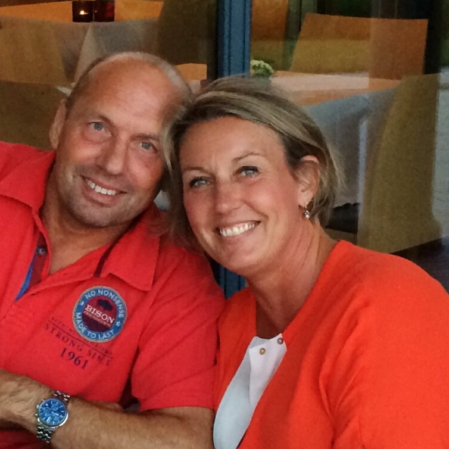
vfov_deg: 46.0
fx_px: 528
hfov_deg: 45.8
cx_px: 177
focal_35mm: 36
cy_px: 224
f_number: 2.2
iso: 160
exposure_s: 1/30
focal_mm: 4.12
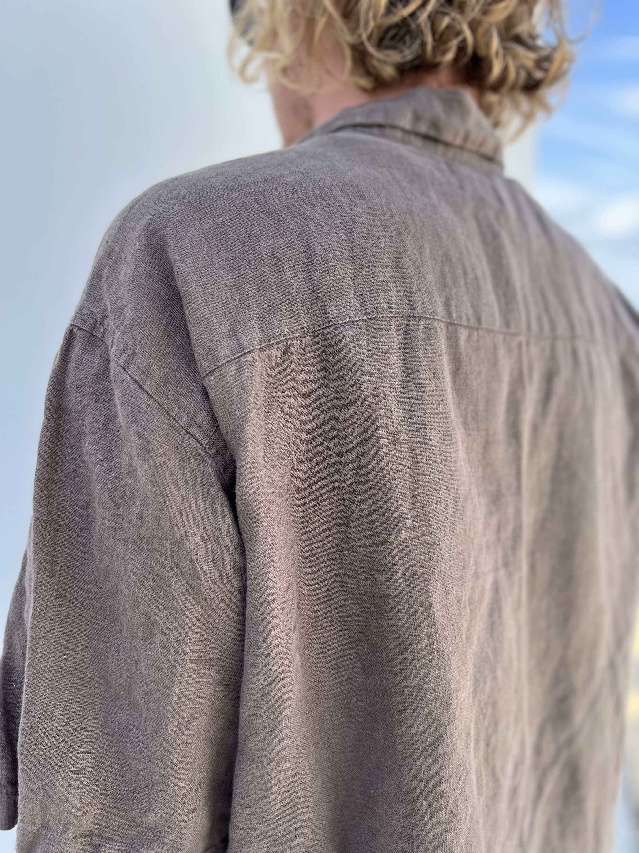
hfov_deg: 53.1
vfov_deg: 67.3
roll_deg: -0.7
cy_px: 426
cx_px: 320
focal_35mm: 26
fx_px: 640
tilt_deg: -7.7
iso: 50
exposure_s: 1/1468
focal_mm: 5.7
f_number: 1.5
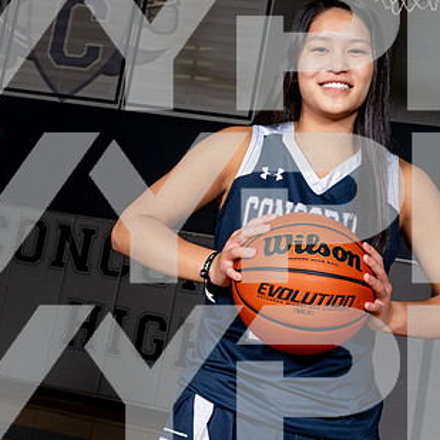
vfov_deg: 29.1
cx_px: 214
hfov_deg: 29.1
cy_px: 209
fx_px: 848
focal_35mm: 59
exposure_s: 1/125
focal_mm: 37
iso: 250
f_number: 10
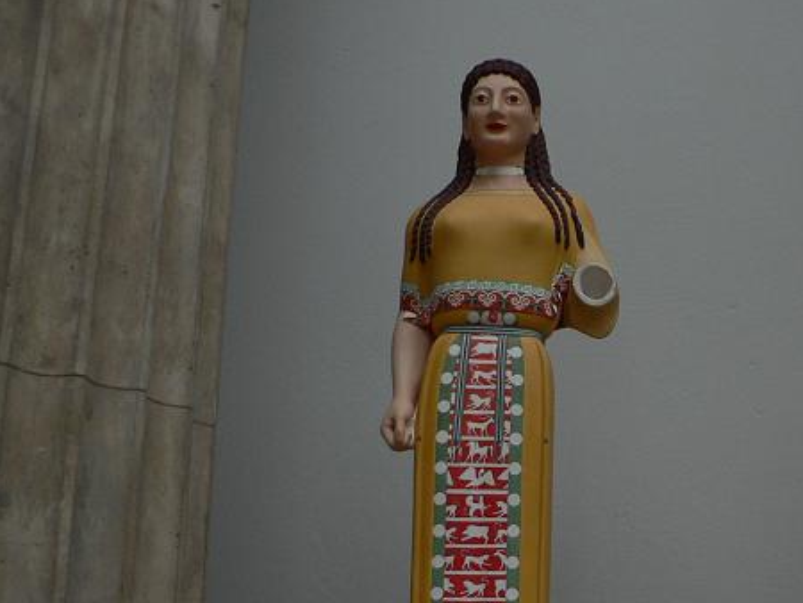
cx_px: 707
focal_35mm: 64
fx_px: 1485
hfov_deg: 29.2
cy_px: 439
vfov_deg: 22.8
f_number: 2.8
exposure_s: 1/15
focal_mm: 6
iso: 80
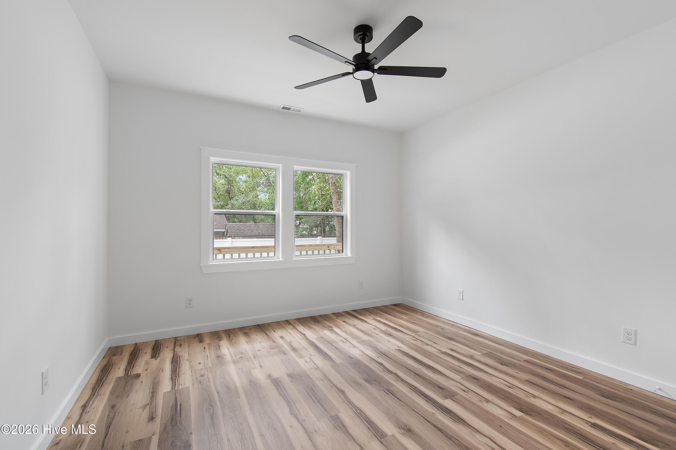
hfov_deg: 100.4
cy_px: 225
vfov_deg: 77.3
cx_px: 338
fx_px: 282
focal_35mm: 15
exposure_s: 1/10
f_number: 4.5
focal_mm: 10
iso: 100
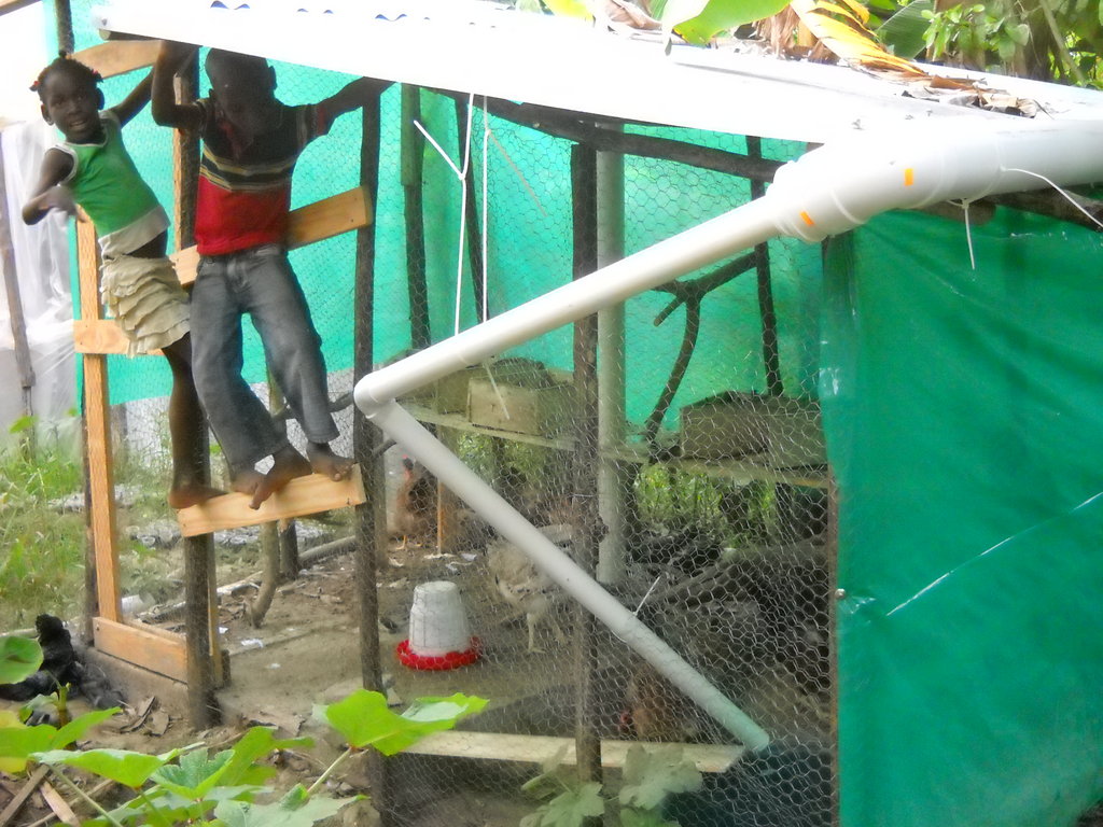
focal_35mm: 41
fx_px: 1306
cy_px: 414
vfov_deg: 35.1
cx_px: 552
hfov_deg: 45.8
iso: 800
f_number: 3.1
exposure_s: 1/96
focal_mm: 6.72
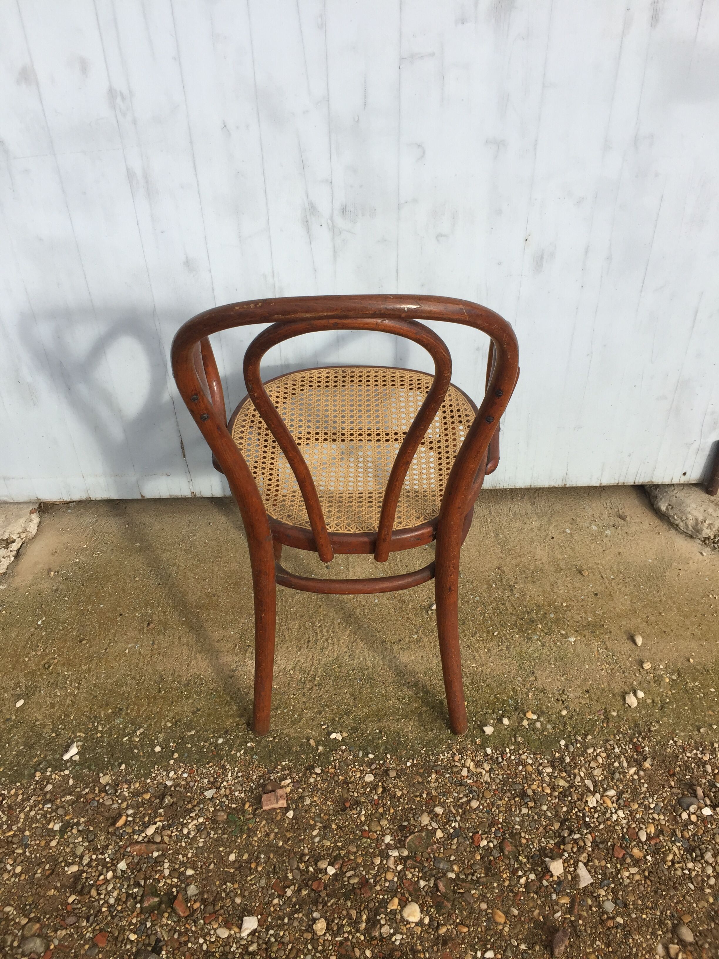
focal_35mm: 29
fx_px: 803
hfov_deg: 48.2
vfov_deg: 61.7
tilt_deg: -36.6
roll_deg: +0.4
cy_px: 480
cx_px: 360
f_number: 2.2
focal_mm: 4.15
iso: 32
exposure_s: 1/842
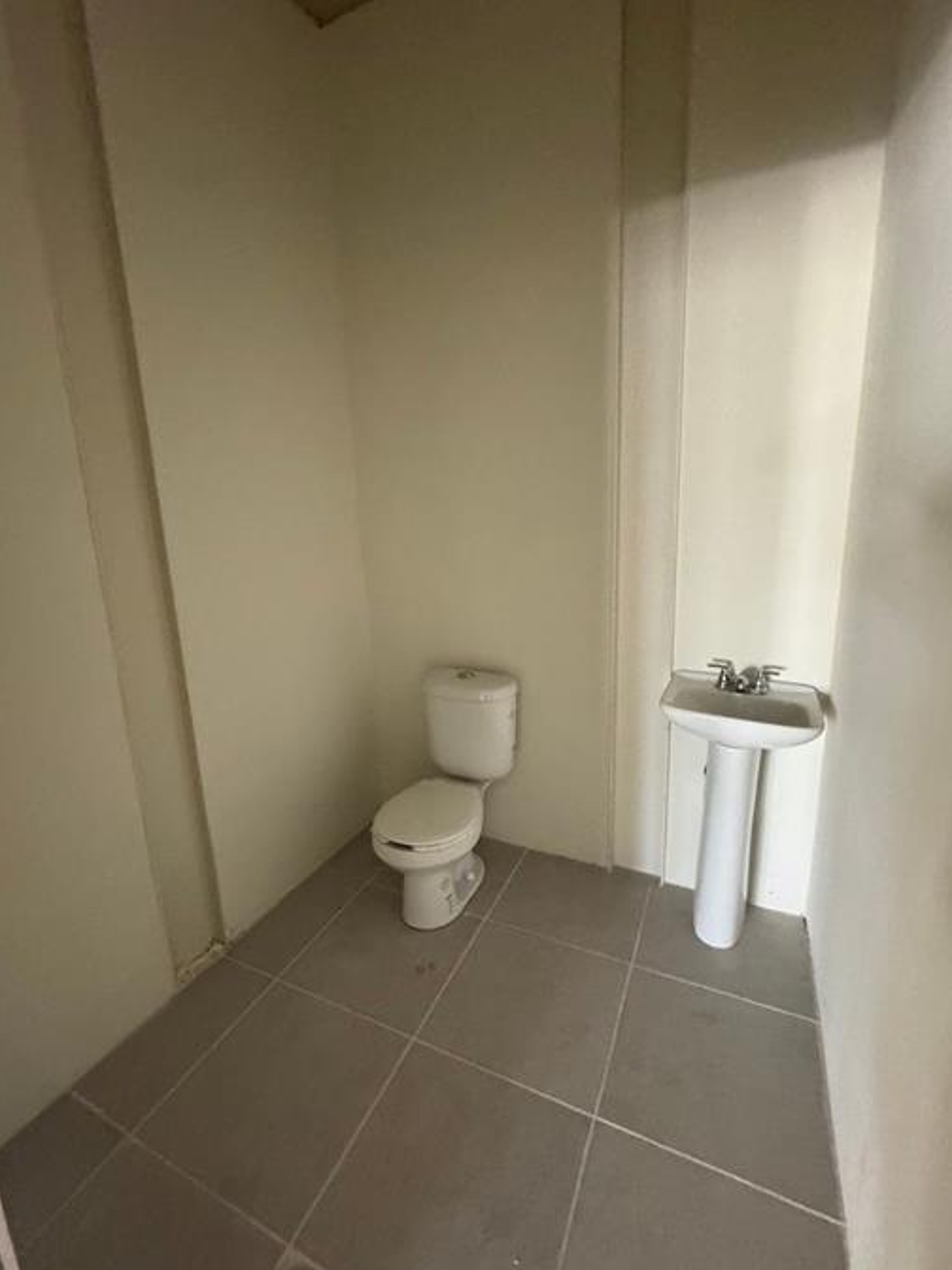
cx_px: 450
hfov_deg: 78.0
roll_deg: +2.6
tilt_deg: -10.2
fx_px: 587
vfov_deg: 94.5
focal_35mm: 16
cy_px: 620
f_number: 2.2
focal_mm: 2.22
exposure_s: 1/60
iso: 1000
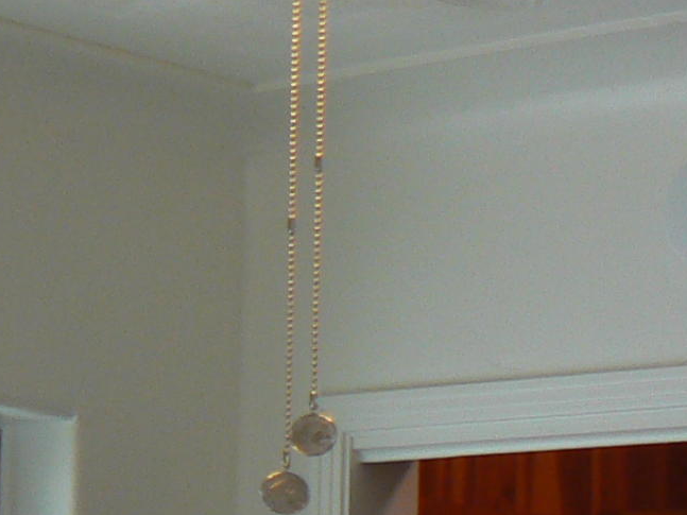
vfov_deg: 8.5
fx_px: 3314
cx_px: 237
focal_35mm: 167
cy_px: 990
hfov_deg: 11.8
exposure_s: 1/30
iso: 80
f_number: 2.8
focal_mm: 6
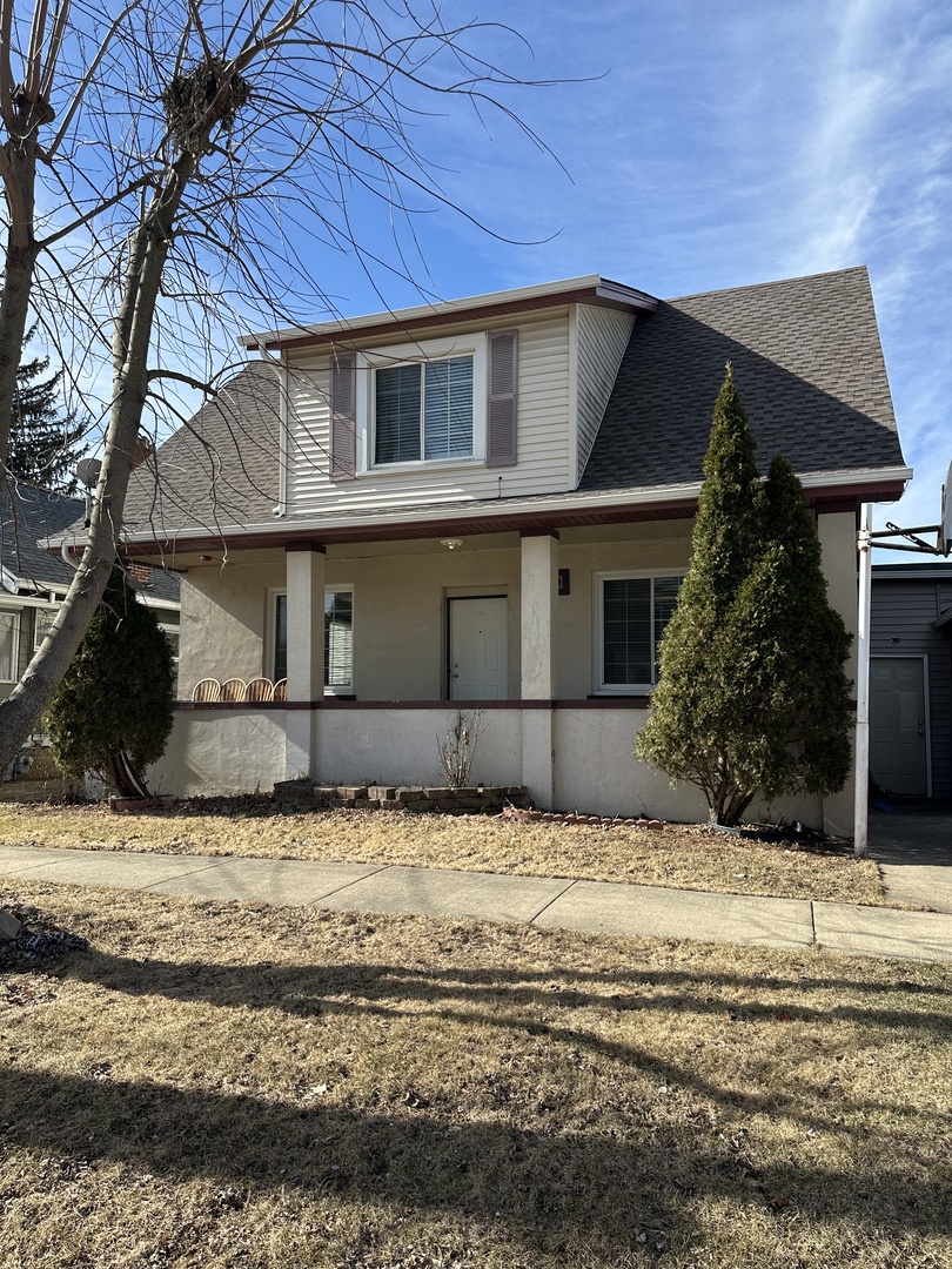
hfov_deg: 56.8
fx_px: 880
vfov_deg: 71.6
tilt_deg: +5.8
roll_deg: +0.1
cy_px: 634
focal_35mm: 24
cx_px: 476
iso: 80
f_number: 1.78
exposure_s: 1/2591
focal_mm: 6.86
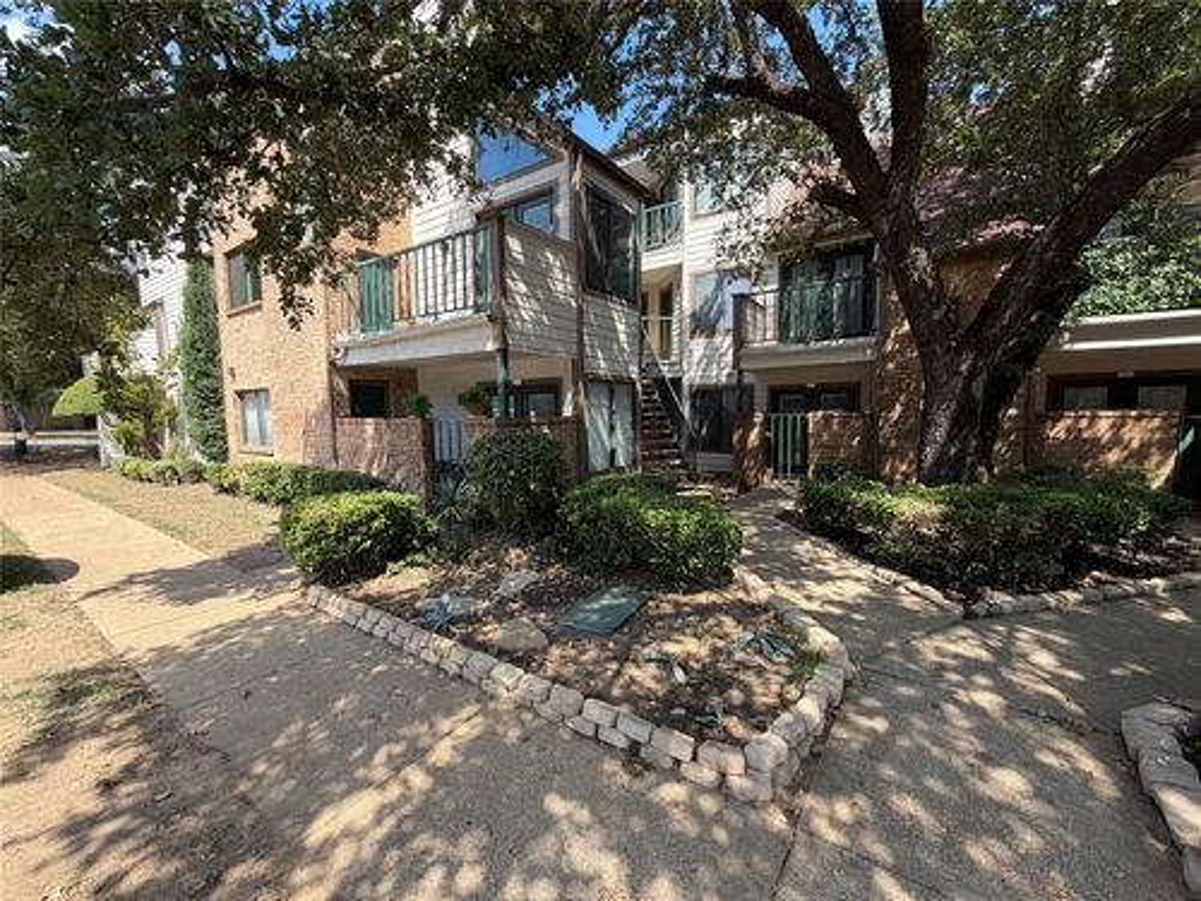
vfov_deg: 85.7
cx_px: 600
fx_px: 486
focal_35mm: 14
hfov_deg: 102.1
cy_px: 450
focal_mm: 2.22
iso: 50
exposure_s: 1/502
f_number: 2.2
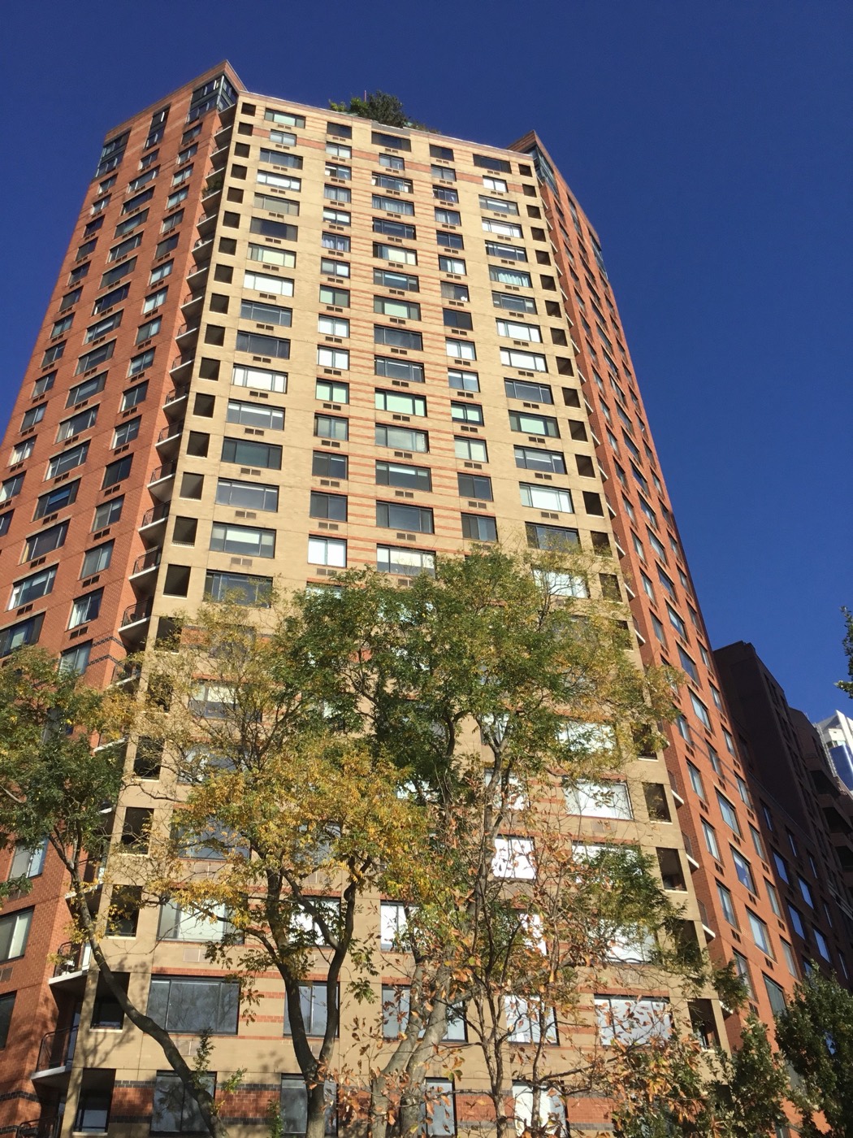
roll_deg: +4.3
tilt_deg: +42.0
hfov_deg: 45.4
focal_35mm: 31
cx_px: 426
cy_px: 569
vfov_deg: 58.4
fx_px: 1019
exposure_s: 1/1294
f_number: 2.4
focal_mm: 3.3
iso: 25
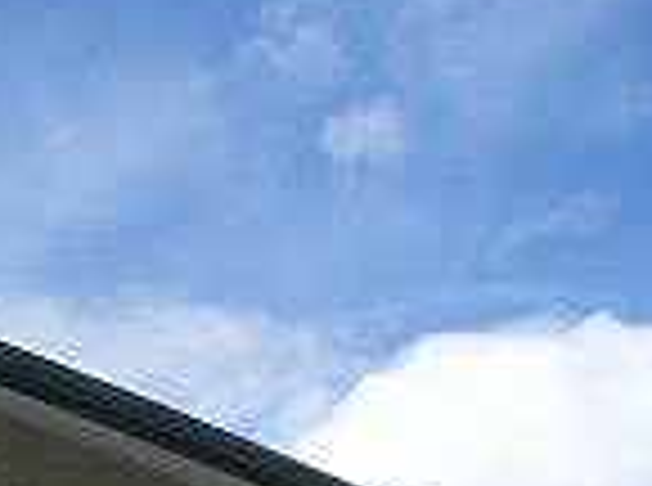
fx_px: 2330
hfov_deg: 13.8
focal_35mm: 124
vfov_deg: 10.9
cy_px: 945
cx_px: -603
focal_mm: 4.6
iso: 100
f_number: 8
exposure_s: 1/320
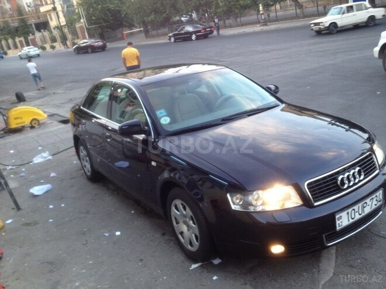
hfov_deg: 52.6
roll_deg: +13.8
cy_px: 144
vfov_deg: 40.7
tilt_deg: -18.4
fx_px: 390
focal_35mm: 35
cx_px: 193
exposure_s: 1/30
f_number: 2.4
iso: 50
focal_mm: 4.28
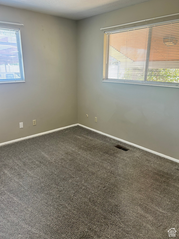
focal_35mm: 26
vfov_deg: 67.3
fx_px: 179
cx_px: 90
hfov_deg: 53.1
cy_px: 120
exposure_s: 1/78
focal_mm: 5.7
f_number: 1.5
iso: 125
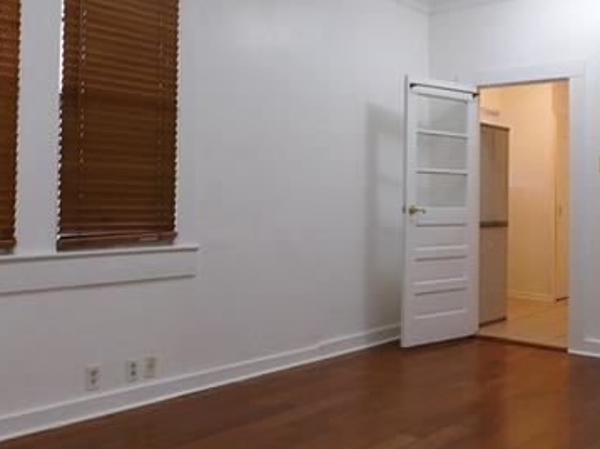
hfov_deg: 45.7
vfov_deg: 35.0
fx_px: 710
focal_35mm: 41
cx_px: 329
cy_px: 174
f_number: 3
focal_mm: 4
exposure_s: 1/30
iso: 220
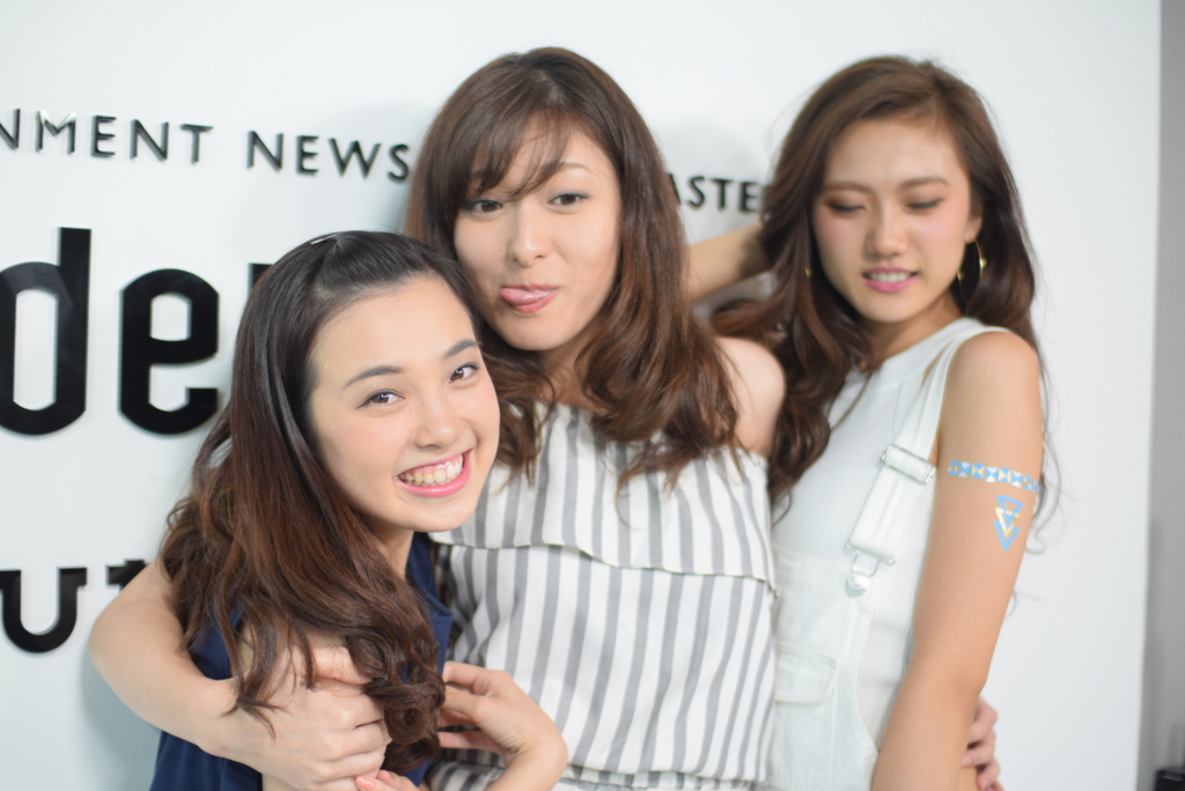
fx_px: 1482
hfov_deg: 43.6
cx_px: 592
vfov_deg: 29.9
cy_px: 396
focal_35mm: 45
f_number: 1.4
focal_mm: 30
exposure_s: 1/160
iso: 100
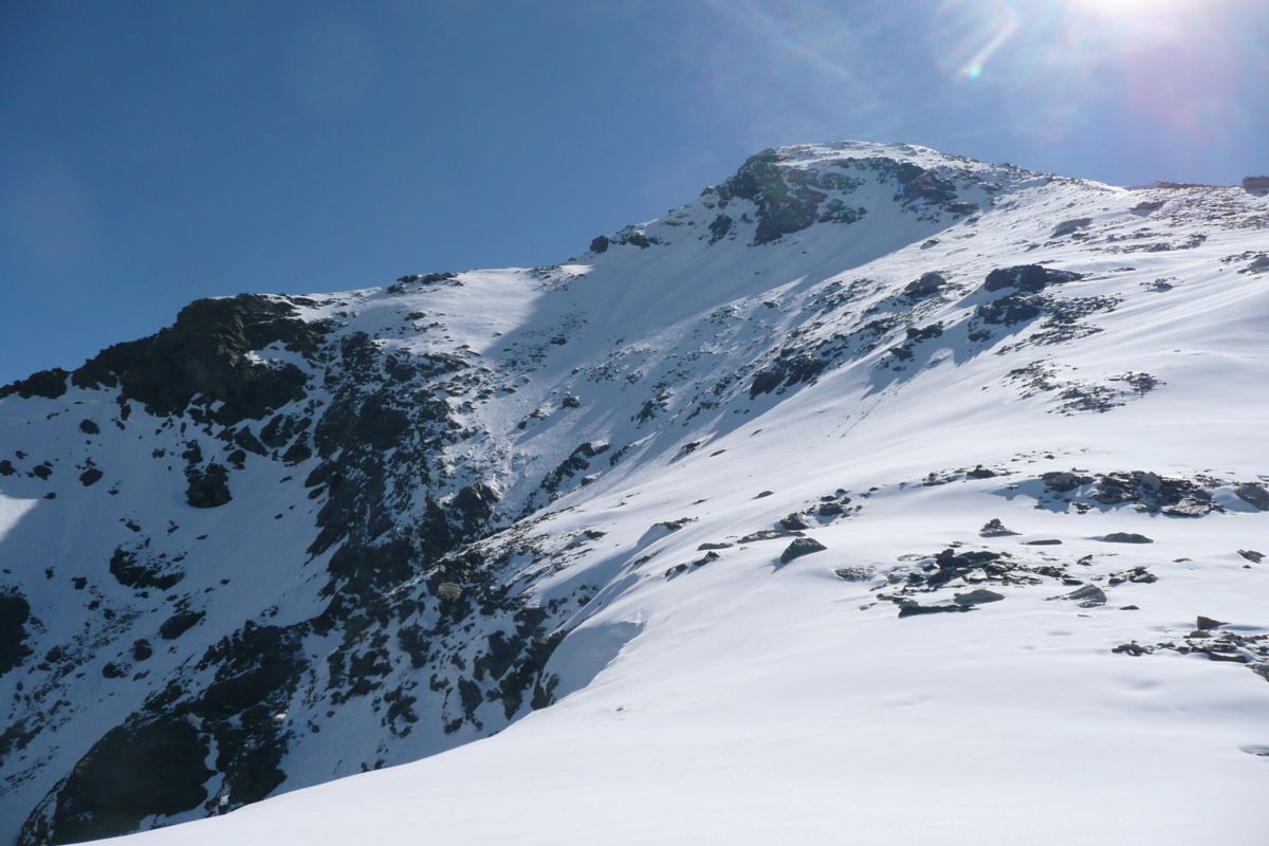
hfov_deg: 65.5
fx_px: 987
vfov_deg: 46.4
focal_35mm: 28
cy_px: 423
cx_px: 634
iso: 100
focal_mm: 4.6
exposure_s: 1/500
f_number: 8
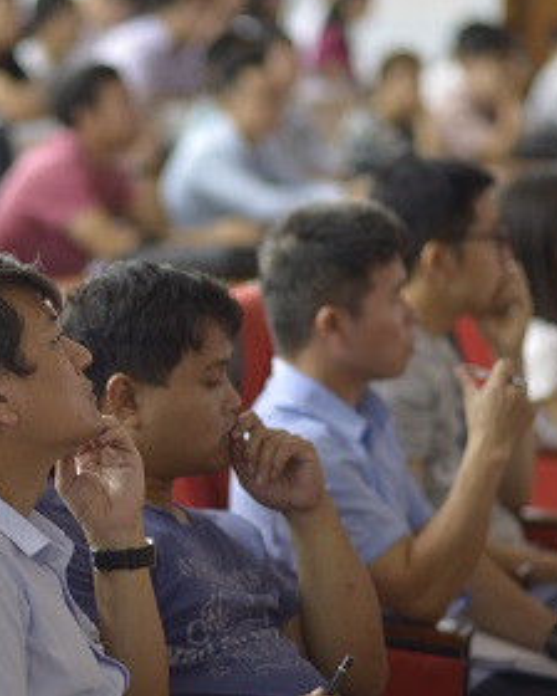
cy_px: 379
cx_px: 70
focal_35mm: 199
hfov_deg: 7.8
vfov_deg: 9.7
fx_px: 4101
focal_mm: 85
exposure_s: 1/100
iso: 1250
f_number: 2
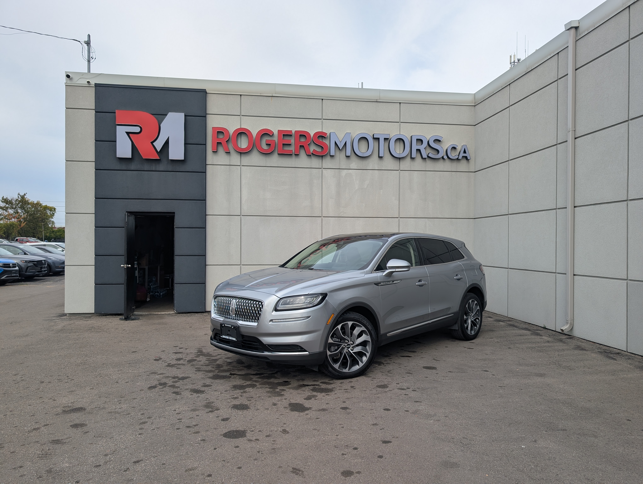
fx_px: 446
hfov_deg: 71.5
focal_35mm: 24
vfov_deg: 56.9
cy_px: 242
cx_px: 322
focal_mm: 6.9
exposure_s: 1/725
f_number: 1.68
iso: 23
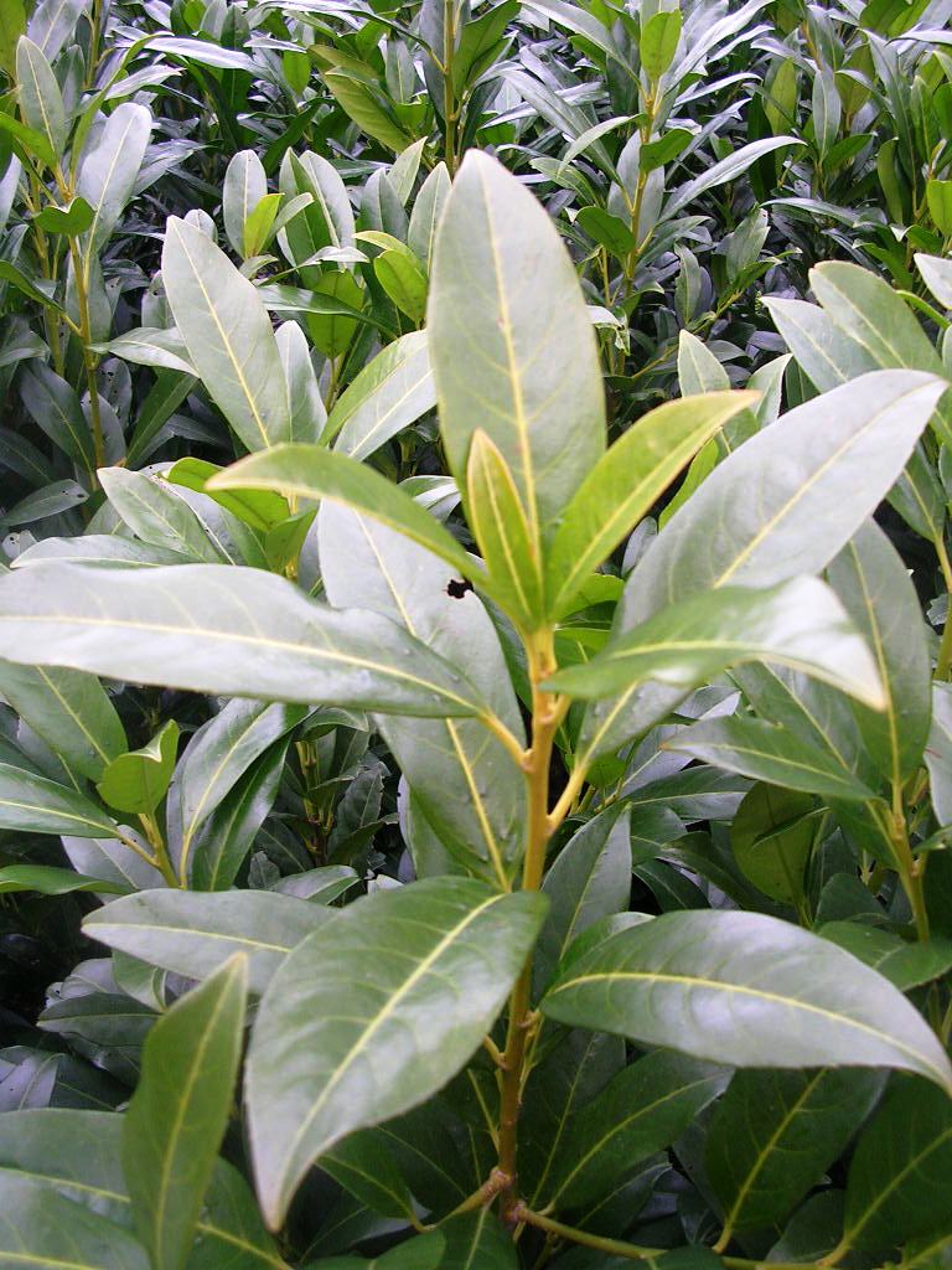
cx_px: 476
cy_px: 635
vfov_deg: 49.0
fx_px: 1393
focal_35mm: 38
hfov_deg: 37.7
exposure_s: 1/43.6
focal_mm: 5.8
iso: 50
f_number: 2.8
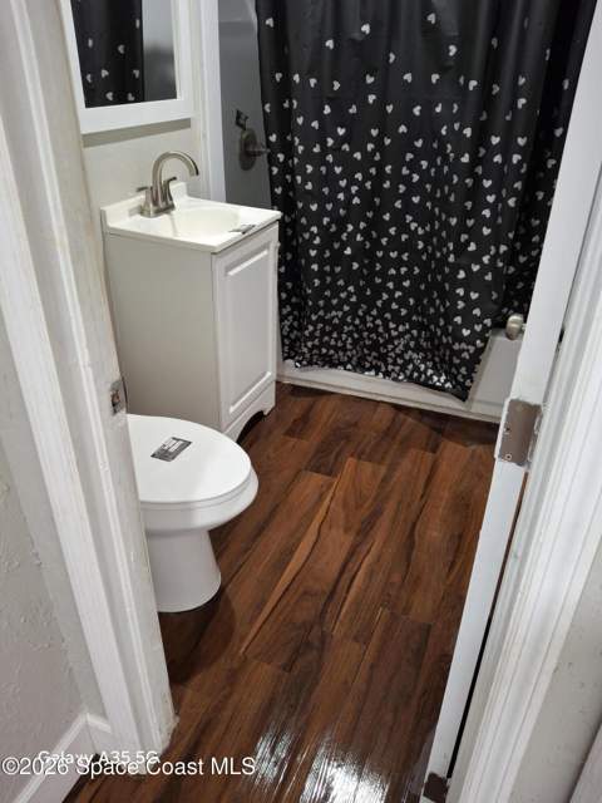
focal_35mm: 25
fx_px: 580
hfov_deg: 54.9
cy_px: 402
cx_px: 301
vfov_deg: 69.4
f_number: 1.8
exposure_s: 1/50
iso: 250
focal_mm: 4.69
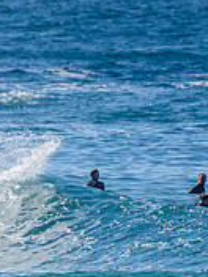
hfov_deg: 0.8
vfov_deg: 1.0
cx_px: -134
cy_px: 208
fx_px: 15575
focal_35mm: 1944
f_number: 5.6
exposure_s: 1/2000
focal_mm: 500
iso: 110
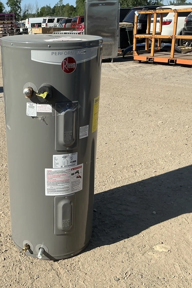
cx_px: 48
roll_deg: +2.7
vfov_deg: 49.6
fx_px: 312
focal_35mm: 39
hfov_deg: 33.5
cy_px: 144
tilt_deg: -20.1
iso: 25
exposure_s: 1/2058
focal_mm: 3
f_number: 1.8
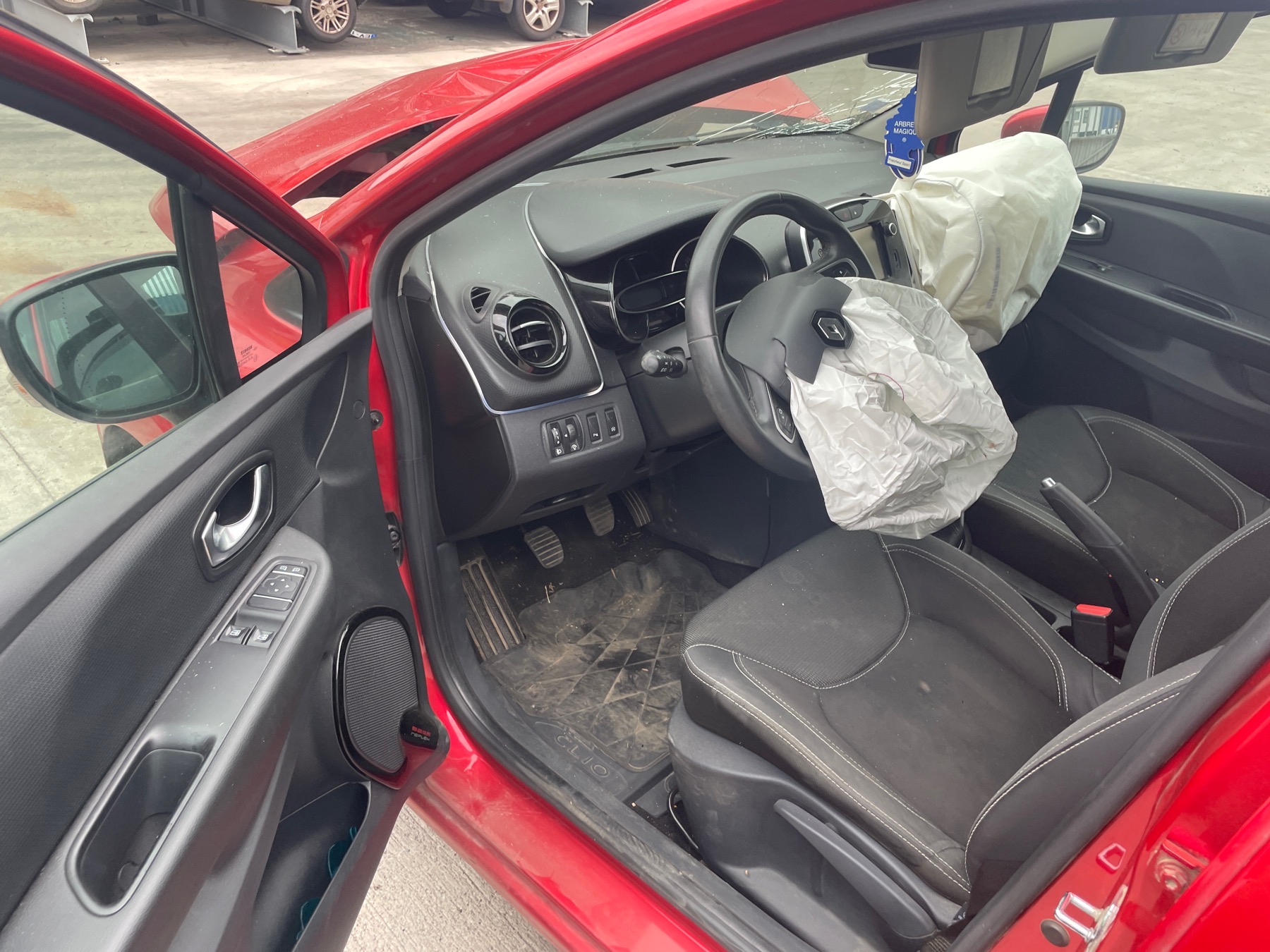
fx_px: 954
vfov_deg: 53.1
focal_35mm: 26
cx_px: 635
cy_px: 476
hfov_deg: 67.3
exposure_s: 1/121
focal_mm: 4.2
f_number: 1.6
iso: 50
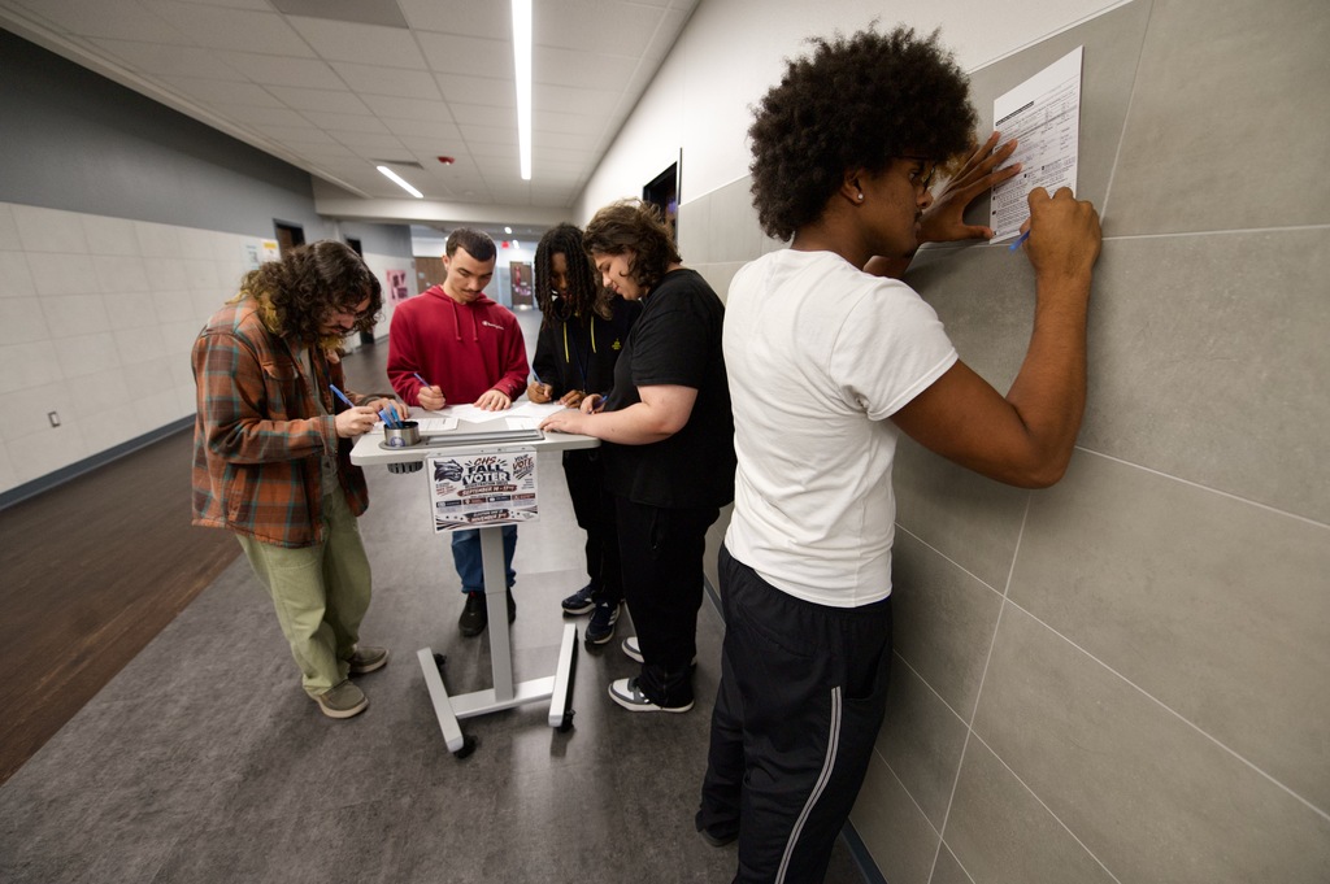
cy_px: 442
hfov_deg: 104.3
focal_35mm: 14
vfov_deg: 81.1
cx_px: 665
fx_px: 517
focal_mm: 14
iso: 2500
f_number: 2.8
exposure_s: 1/250
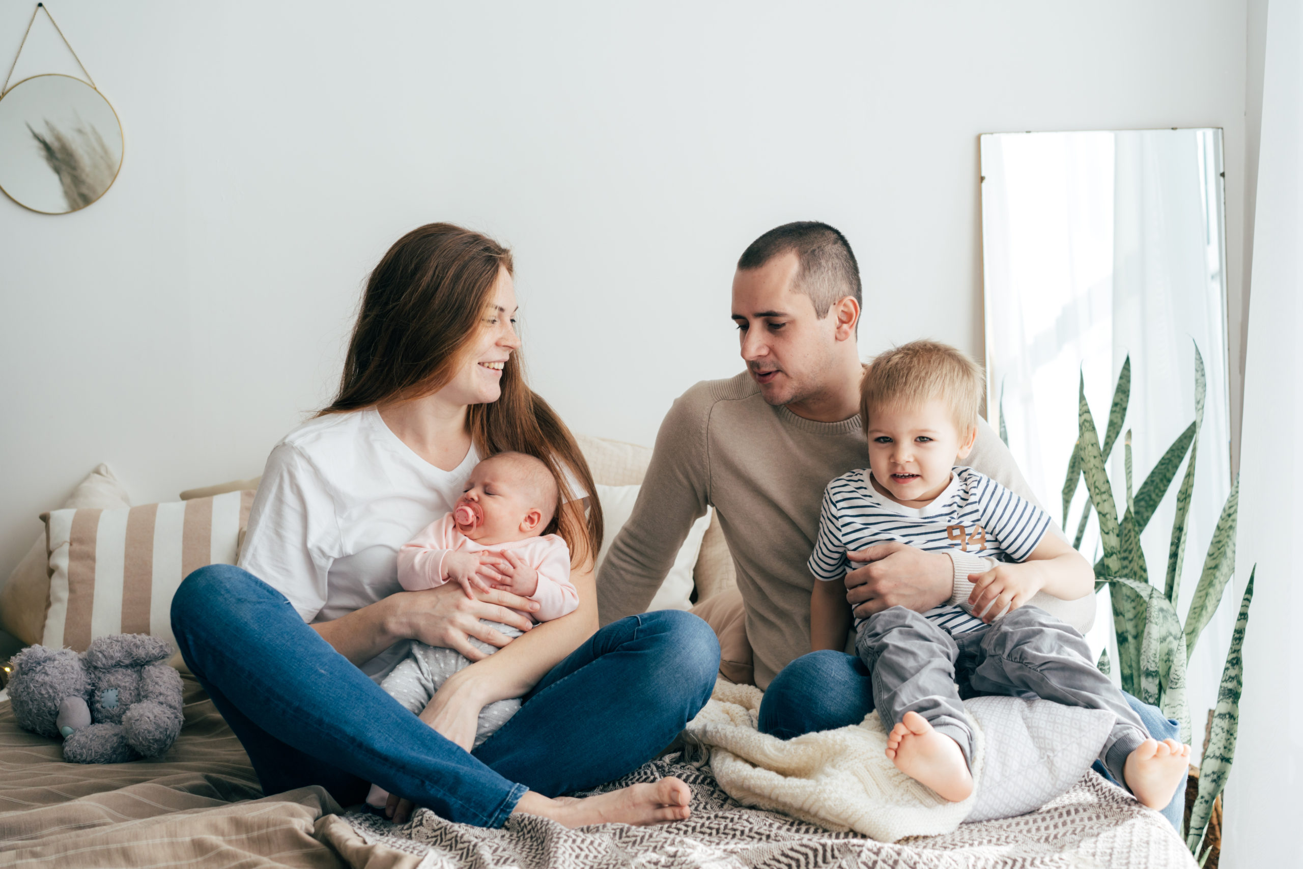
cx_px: 652
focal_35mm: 55
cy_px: 434
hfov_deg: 36.2
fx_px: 1991
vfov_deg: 24.6
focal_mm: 55
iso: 200
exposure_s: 1/800
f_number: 4
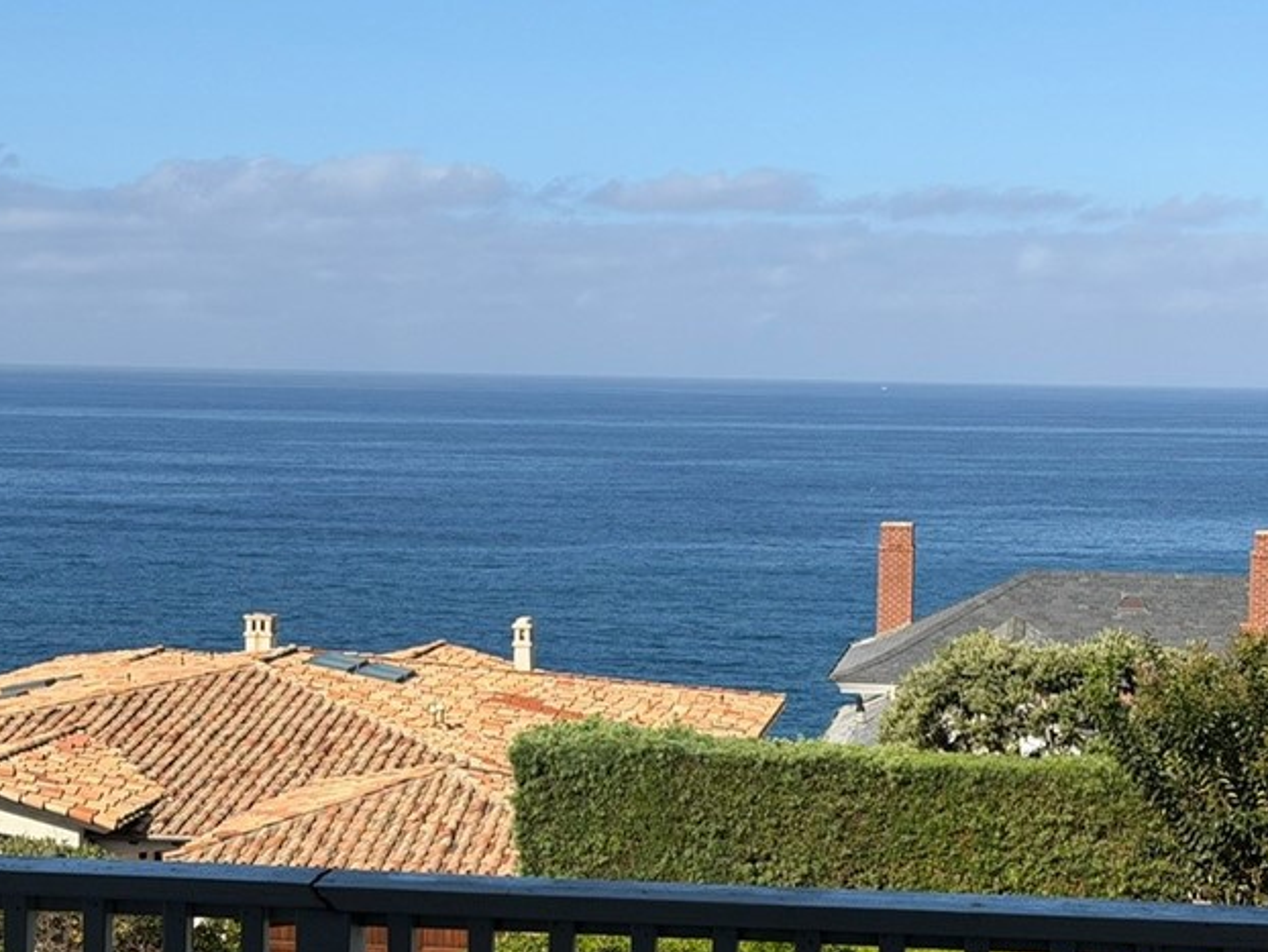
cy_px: 583
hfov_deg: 24.7
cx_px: 652
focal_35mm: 79
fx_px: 2895
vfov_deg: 18.7
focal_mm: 6.76
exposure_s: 1/5587
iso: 64
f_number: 1.78
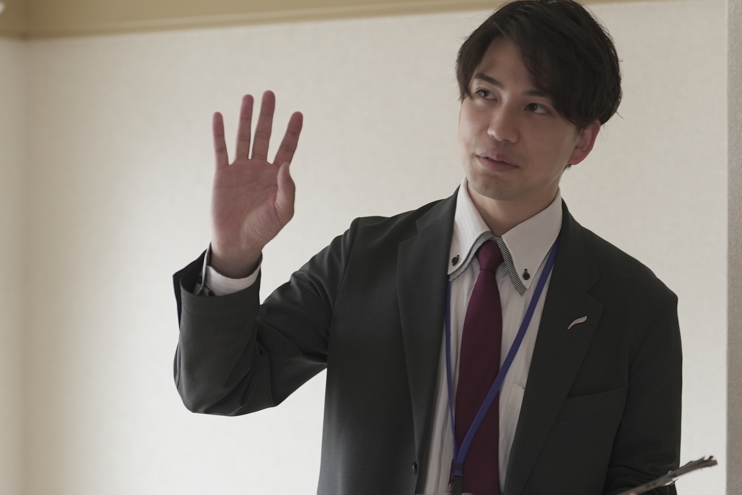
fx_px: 1732
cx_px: 551
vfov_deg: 16.3
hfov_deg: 23.9
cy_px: 281
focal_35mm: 84
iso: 250
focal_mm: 50
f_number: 1.6
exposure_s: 1/50
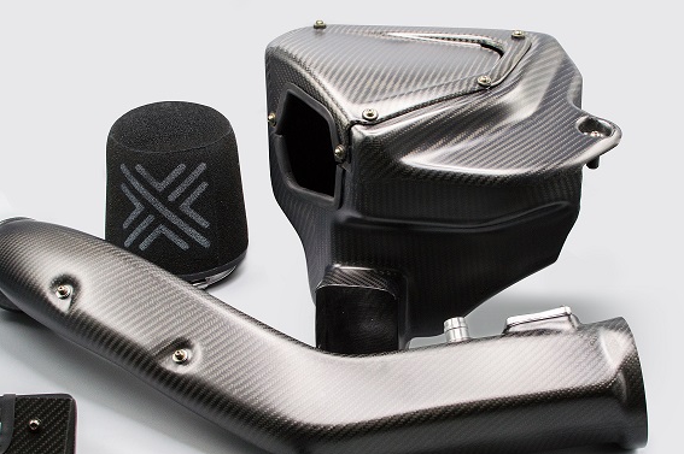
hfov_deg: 28.9
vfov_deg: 19.5
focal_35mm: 70
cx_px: 258
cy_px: 296
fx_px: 1322
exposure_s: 1/125
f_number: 7.1
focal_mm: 35
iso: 800
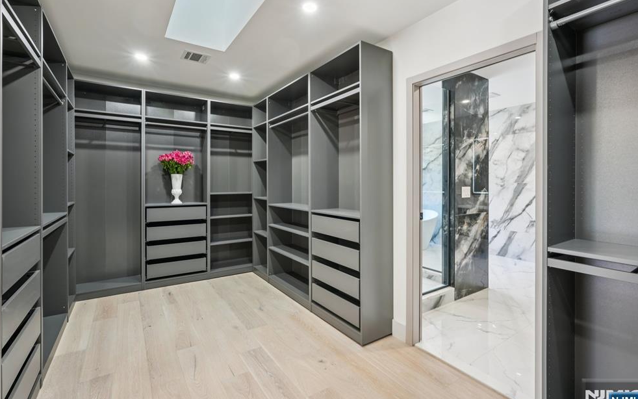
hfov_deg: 94.4
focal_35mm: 17
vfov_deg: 68.0
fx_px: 296
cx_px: 315
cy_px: 188
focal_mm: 16
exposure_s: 1/3.33
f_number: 9
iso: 400
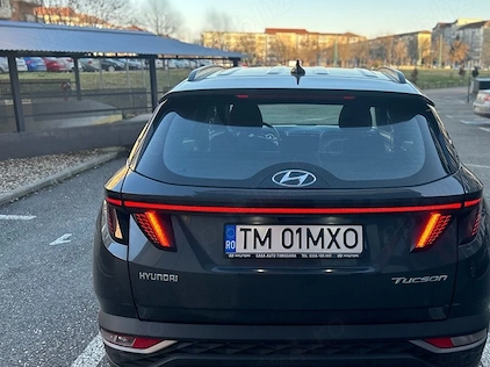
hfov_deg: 49.5
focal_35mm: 37
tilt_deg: -14.2
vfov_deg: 38.6
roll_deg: -1.0
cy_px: 196
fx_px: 523
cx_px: 317
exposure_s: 1/244
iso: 40
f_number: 1.5
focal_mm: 5.7
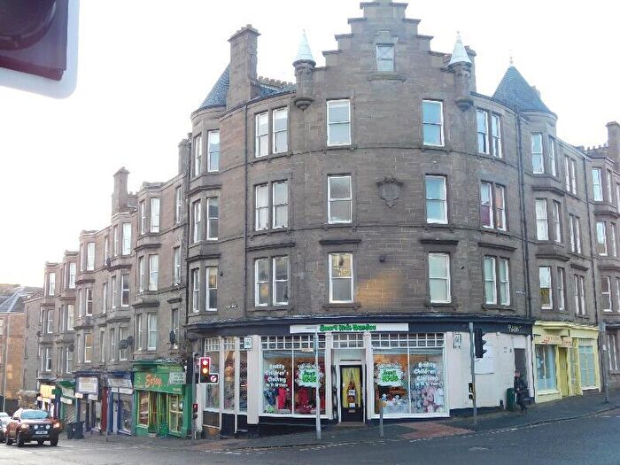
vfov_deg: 36.0
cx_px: 310
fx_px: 716
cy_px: 232
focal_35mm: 40
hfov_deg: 46.8
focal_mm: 7.1
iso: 125
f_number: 3.6
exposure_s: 1/80
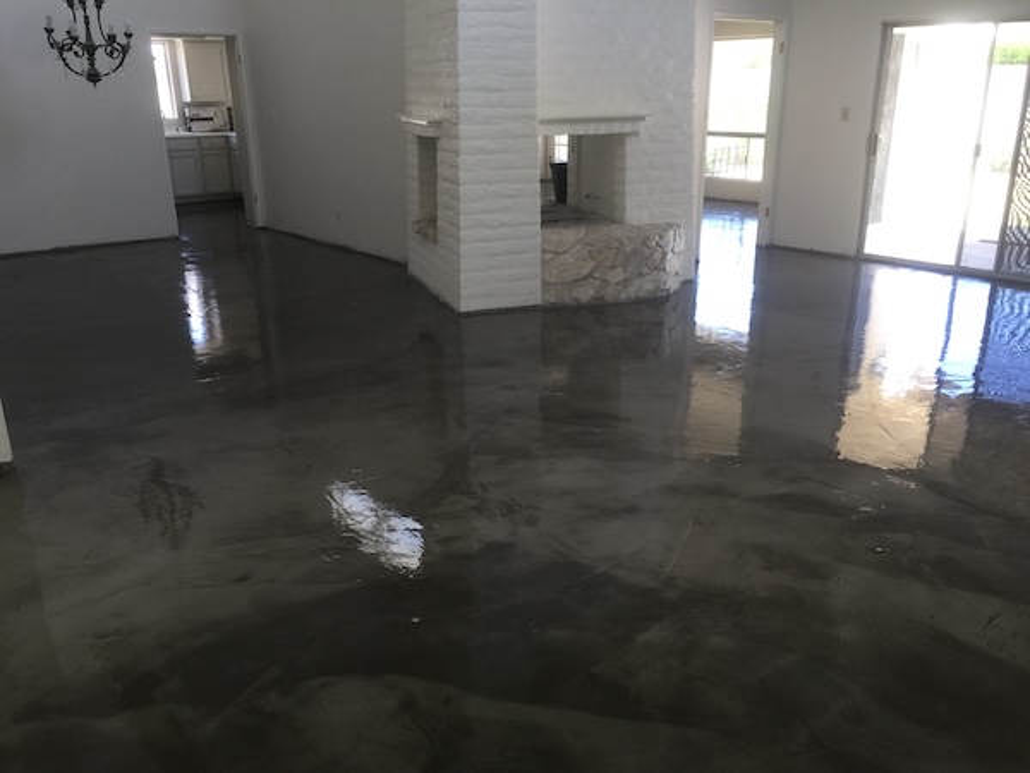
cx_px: 515
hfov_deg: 61.7
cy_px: 386
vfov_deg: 48.2
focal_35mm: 29
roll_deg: +0.5
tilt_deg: -16.3
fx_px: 863
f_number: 2.2
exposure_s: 1/30
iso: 32
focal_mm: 4.15
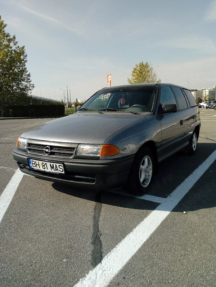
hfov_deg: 51.4
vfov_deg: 65.3
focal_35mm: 27
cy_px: 144
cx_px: 108
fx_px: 225
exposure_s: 1/2000
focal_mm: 3.5
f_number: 2
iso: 116
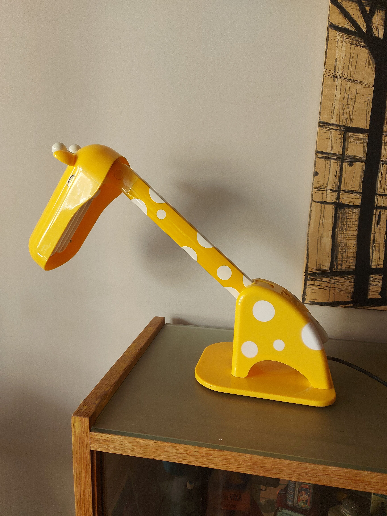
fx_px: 358
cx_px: 194
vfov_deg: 71.6
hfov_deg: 56.8
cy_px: 258
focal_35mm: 24
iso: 64
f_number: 1.8
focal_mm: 5.23
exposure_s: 1/50
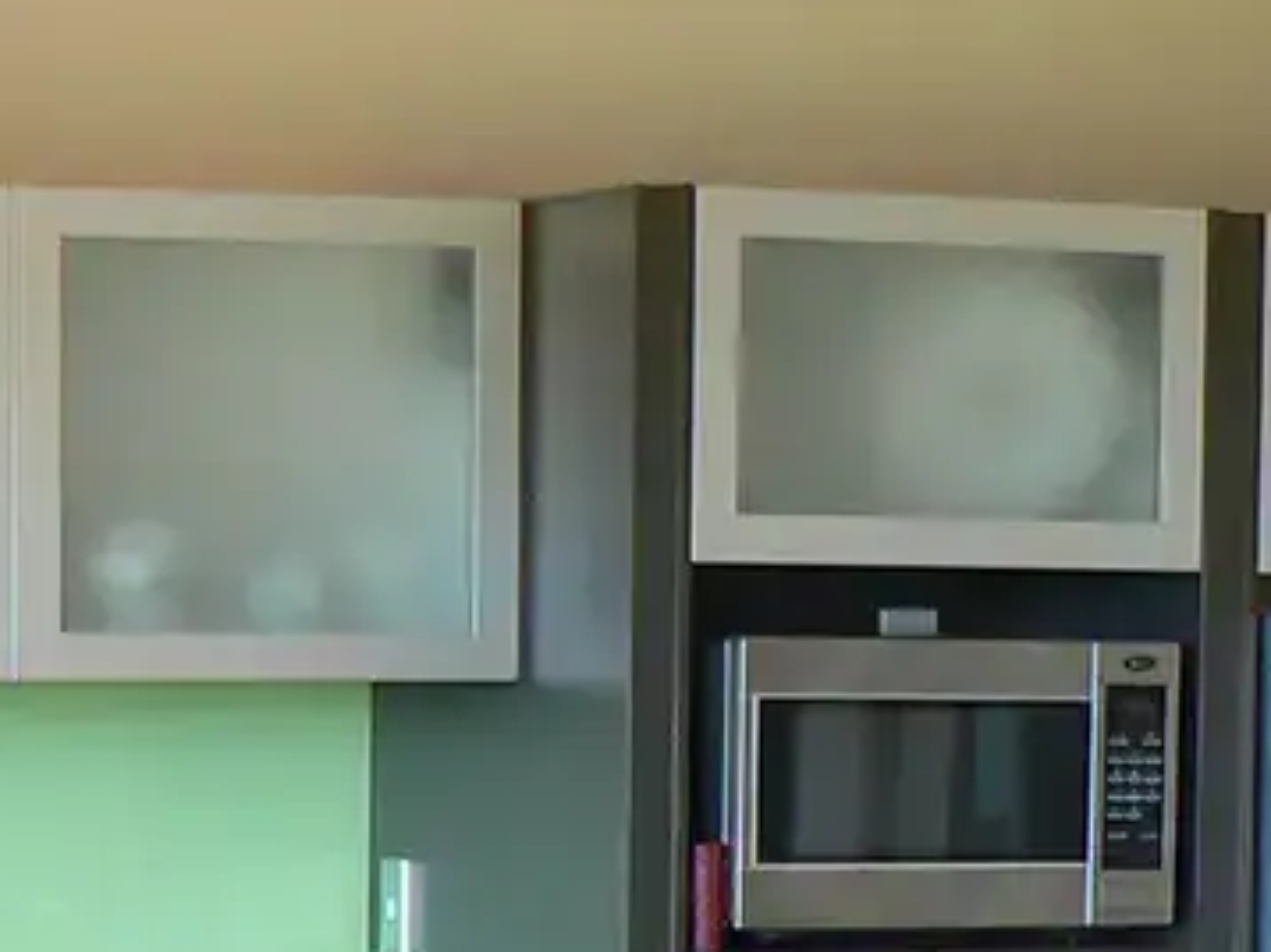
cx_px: 447
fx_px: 5541
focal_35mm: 151
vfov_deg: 9.4
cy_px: 1579
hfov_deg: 13.1
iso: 160
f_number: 2.8
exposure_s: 1/30
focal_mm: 6
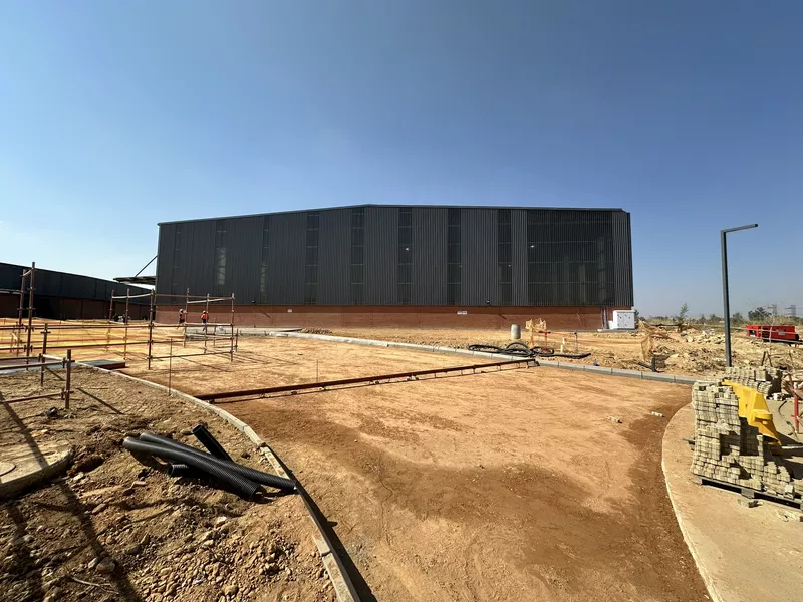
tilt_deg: +4.3
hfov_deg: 102.1
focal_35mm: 14
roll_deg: -0.5
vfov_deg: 85.7
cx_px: 402
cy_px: 301
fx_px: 325
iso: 40
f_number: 2.2
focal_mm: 2.22
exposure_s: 1/1742
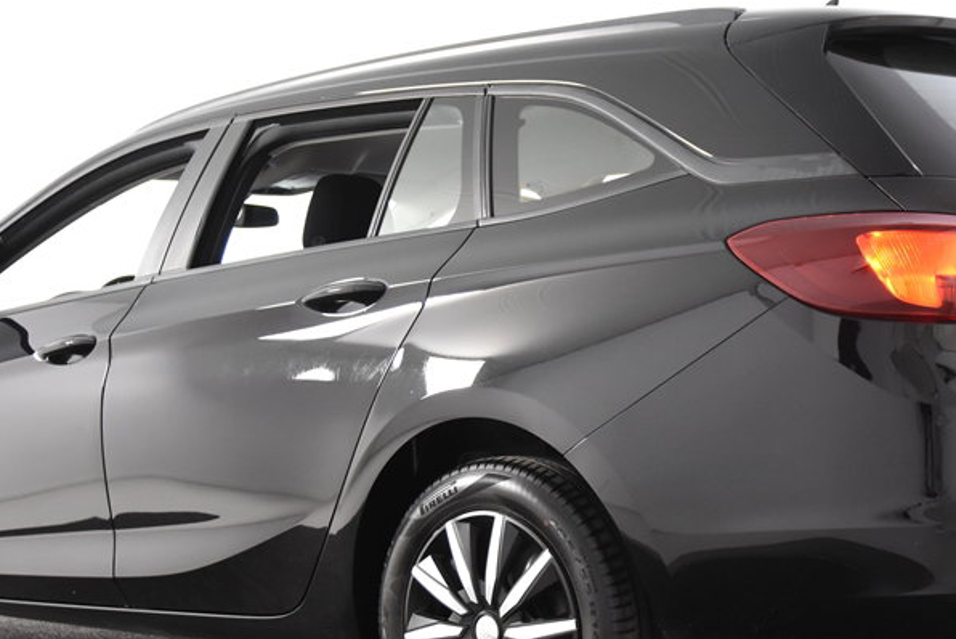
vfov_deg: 20.3
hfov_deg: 30.0
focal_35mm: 67
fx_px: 1780
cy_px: 434
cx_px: 537
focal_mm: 26
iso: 1600
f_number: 3.5
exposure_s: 1/50
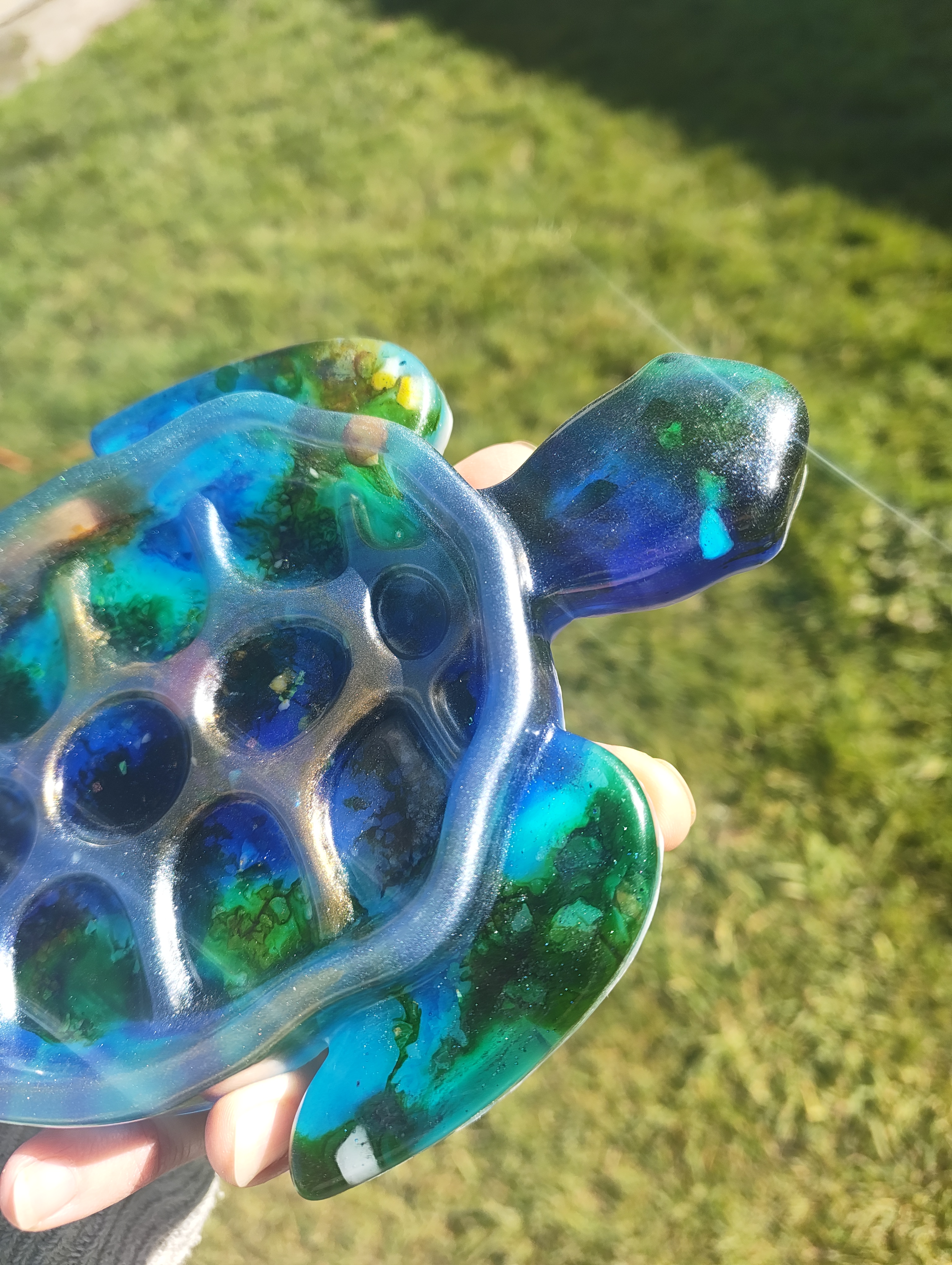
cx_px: 476
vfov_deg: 71.5
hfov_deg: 56.9
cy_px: 632
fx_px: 878
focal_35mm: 24
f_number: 1.88
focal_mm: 5.56
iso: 50
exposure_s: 1/411
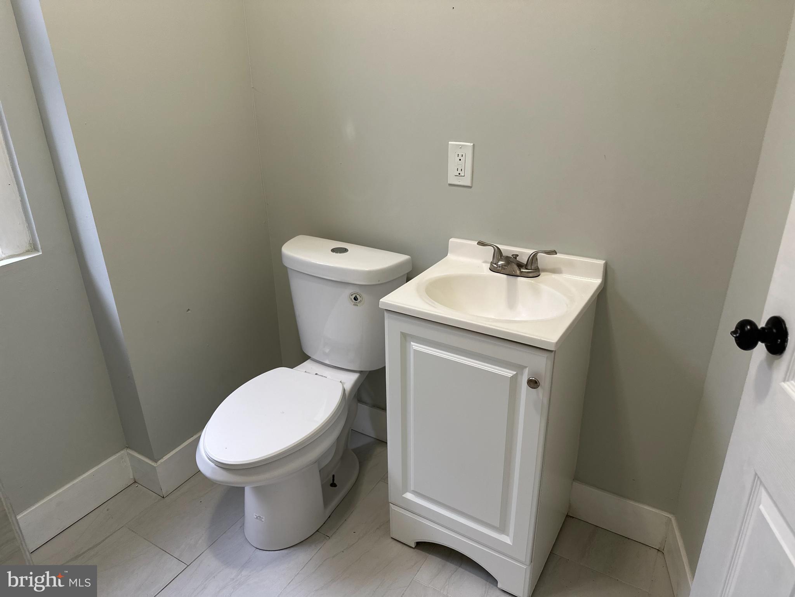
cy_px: 298
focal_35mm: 24
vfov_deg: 56.8
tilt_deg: -24.2
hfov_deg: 71.6
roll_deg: +1.4
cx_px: 398
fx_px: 551
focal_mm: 6.86
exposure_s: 1/120
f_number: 1.78
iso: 200
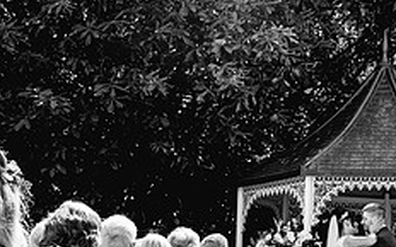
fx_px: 971
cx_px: 410
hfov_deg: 22.1
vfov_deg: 14.5
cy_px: 183
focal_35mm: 90
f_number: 5
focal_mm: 35
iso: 160
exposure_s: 1/200
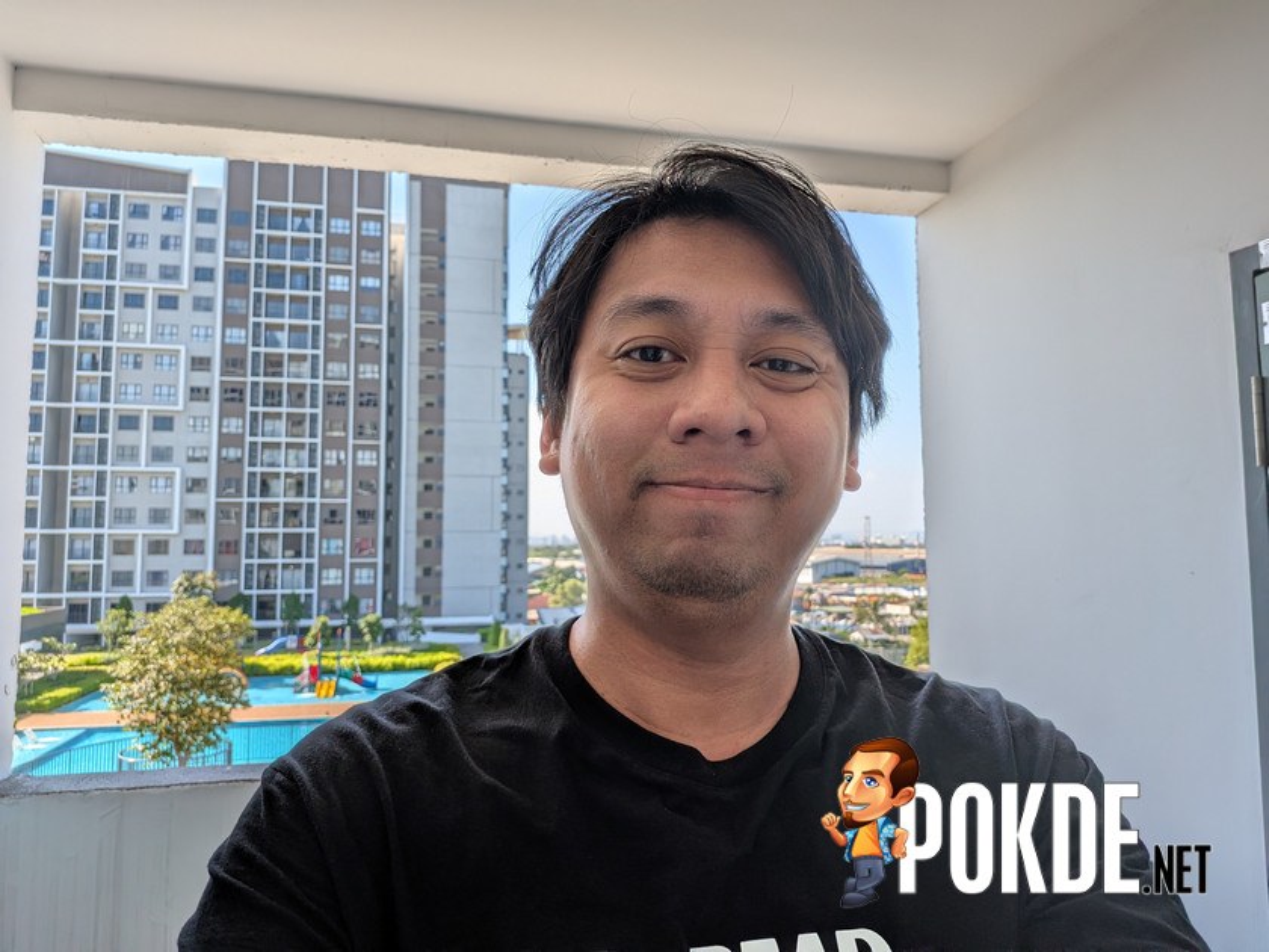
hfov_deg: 71.6
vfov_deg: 56.8
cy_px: 476
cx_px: 634
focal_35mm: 24
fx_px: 880
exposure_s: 1/633
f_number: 1.7
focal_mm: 4.53
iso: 27
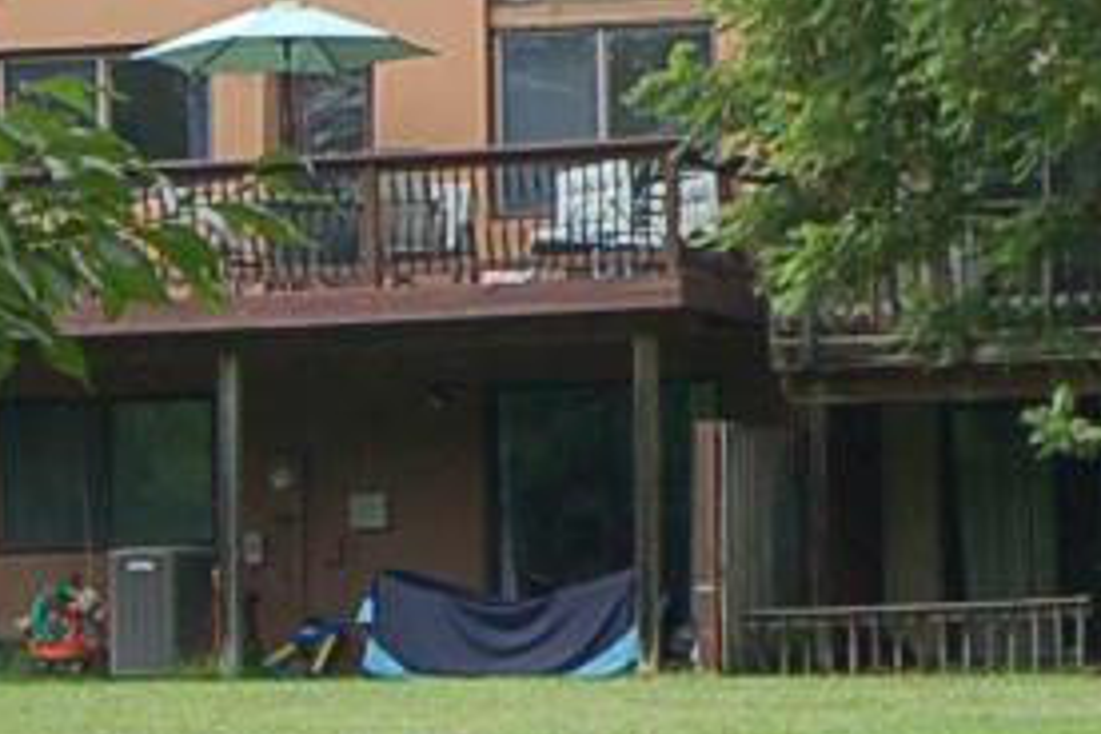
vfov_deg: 7.0
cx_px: 1424
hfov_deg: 10.3
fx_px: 5994
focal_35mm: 196
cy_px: -52
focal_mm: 24
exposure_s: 1/160
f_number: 9
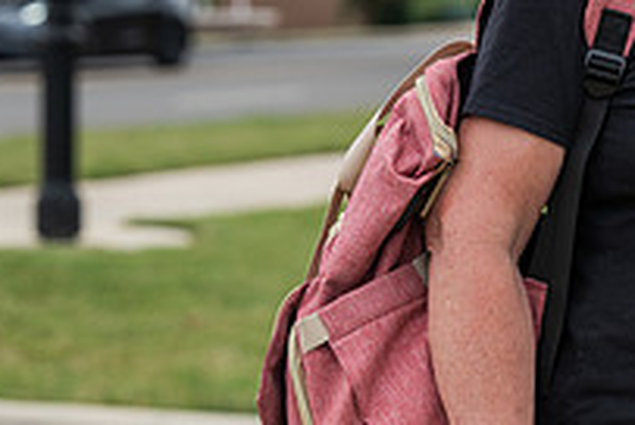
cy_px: -95
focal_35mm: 217
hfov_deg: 9.3
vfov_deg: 6.3
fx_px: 3833
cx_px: 760
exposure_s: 1/640
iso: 125
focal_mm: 76
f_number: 4
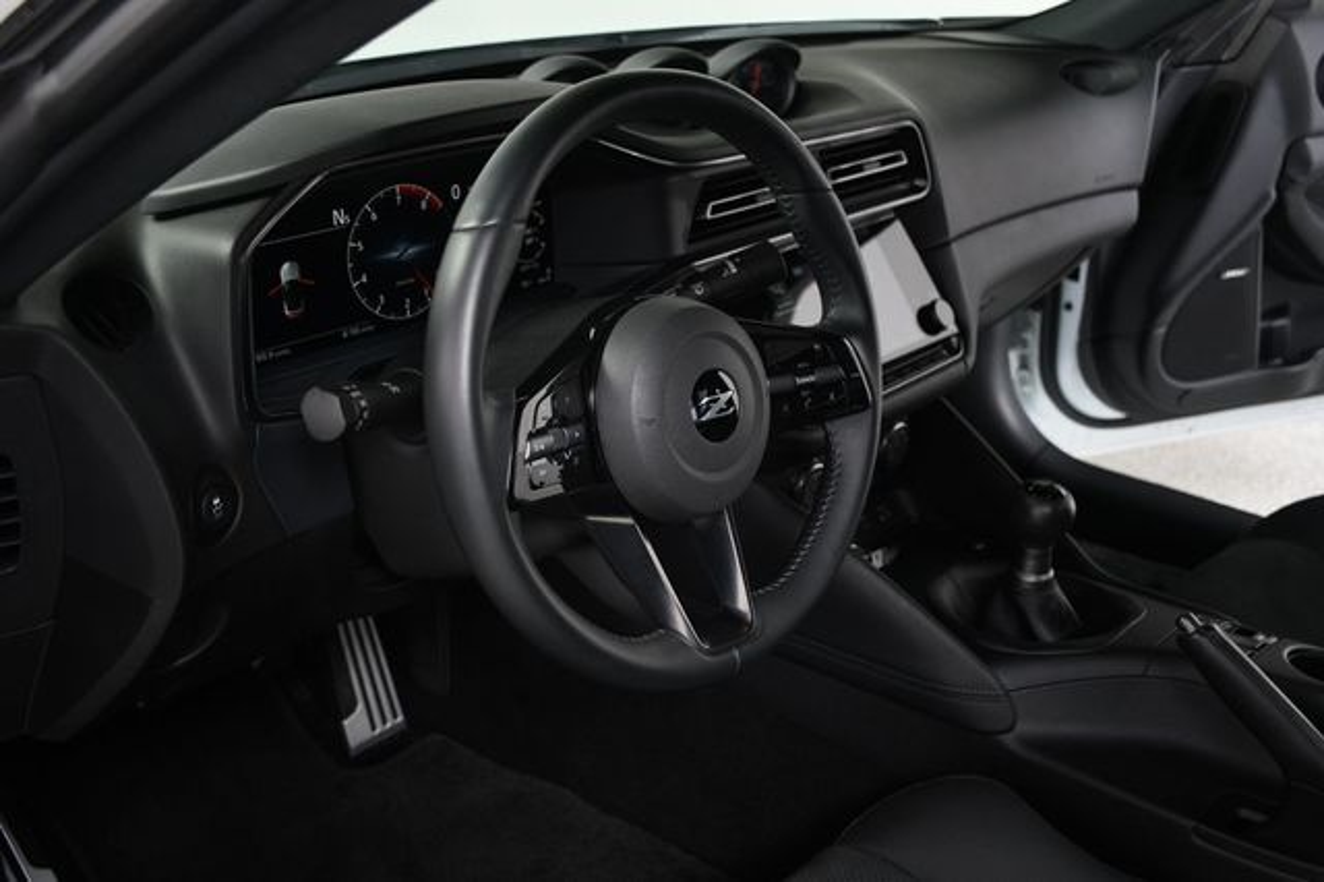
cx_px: 662
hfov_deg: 49.6
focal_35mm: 39
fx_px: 1434
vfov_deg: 34.2
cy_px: 441
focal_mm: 26
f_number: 3.8
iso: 100
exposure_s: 1/160
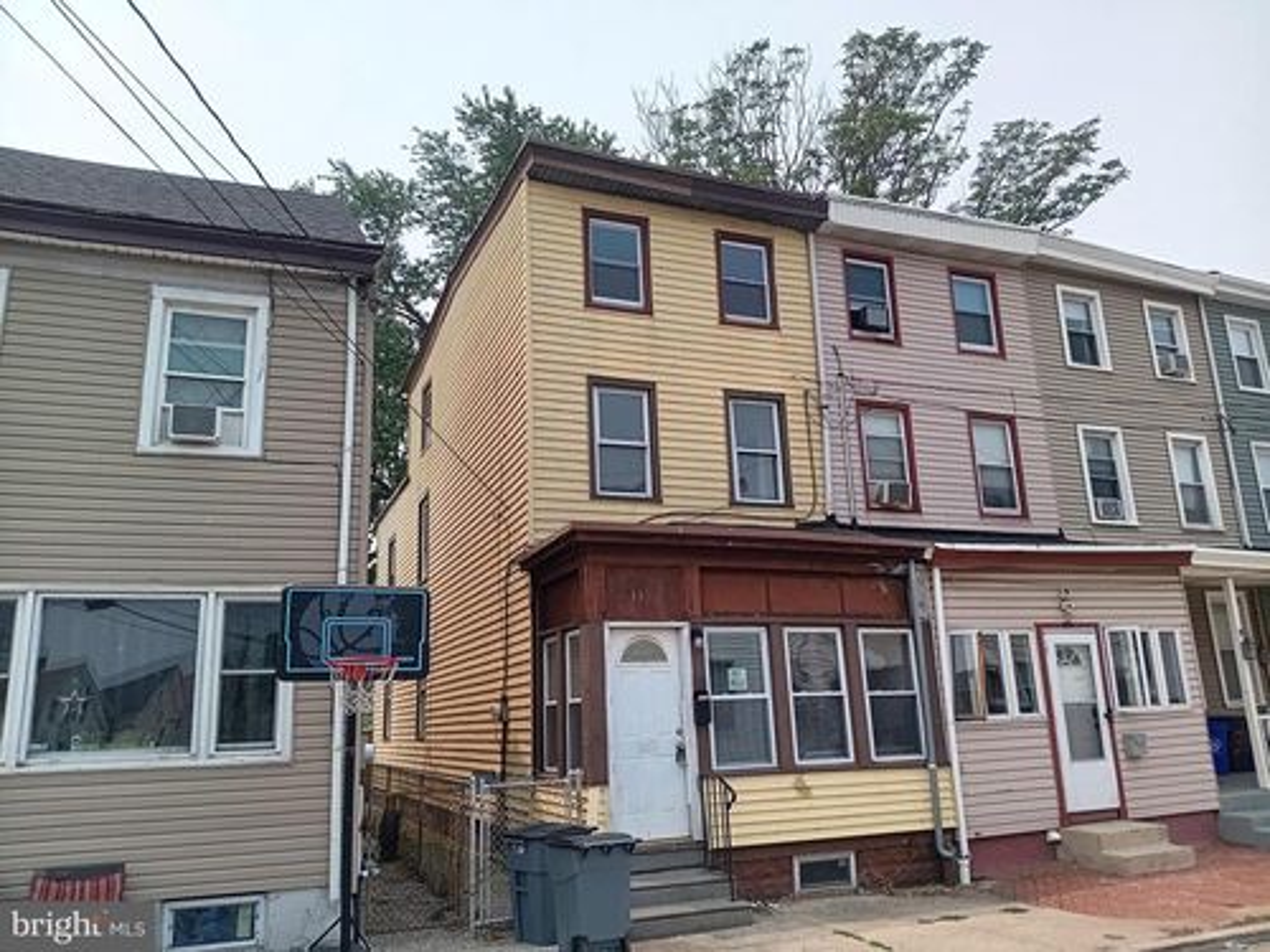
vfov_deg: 53.1
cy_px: 476
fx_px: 954
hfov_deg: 67.3
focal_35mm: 26
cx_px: 635
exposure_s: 1/1075
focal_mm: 3.98
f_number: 1.8
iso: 25
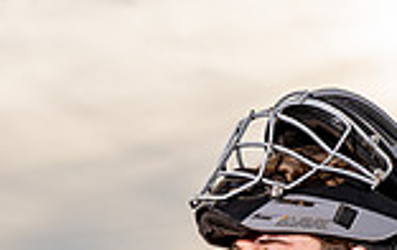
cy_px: 556
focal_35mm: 138
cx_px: 140
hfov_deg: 15.1
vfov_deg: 8.8
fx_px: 1495
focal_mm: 47
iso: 100
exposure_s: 1/1000
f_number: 4
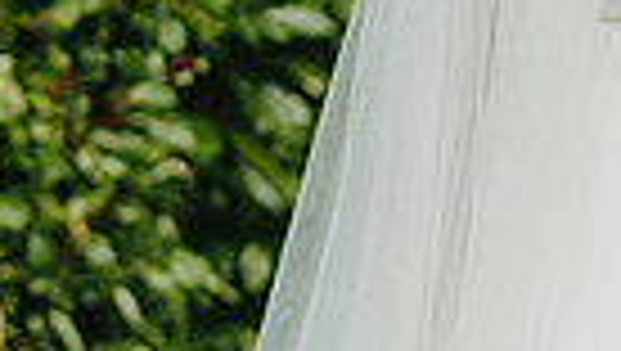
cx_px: 988
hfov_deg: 5.0
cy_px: 84
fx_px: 7072
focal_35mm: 429
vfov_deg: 2.8
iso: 250
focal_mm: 85
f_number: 2.2
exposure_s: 1/2000
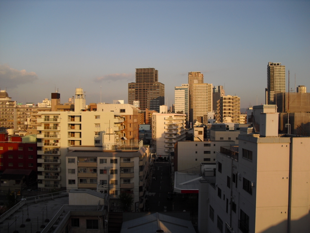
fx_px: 322
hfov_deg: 51.4
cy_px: 116
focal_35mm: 36
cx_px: 155
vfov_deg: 39.7
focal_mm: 6.3
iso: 64
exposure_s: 1/125
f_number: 7.8
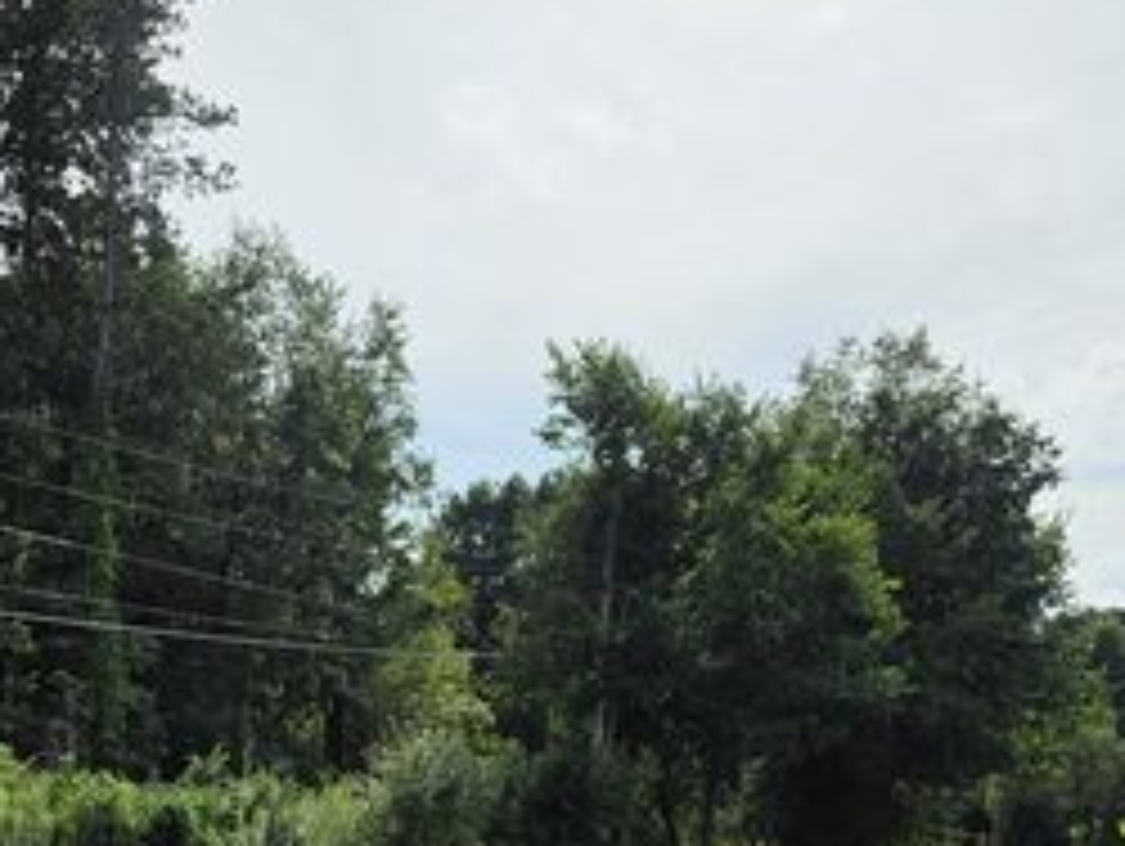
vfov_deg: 30.0
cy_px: 785
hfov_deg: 40.4
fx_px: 1496
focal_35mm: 46
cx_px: 324
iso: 32
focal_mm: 6.5
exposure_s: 1/7939
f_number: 1.4
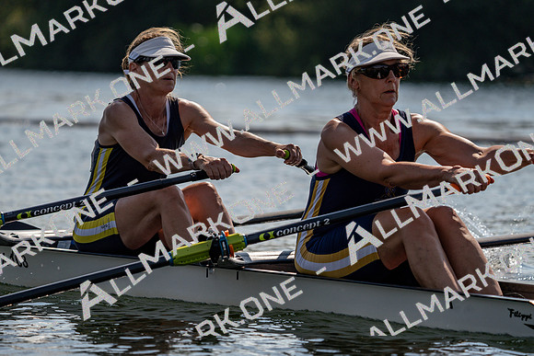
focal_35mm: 273
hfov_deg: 7.5
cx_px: 267
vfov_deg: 5.0
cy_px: 178
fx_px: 4050
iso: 125
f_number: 5.6
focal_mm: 273
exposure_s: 1/1600
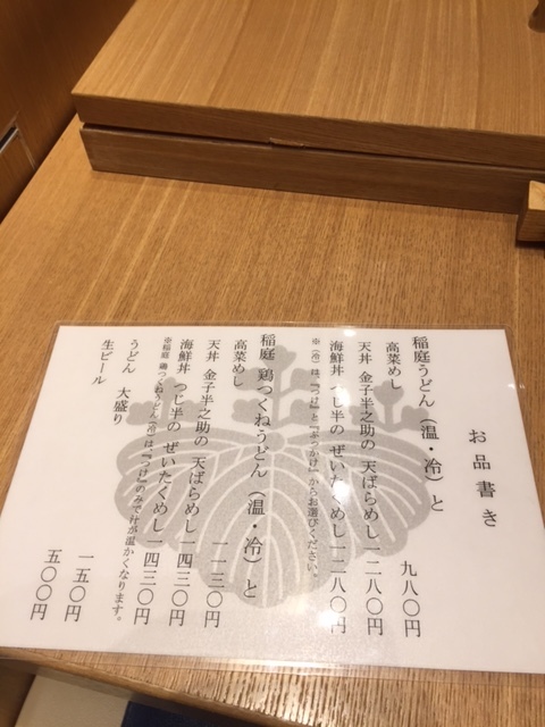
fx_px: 609
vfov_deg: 61.7
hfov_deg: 48.2
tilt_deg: -54.6
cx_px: 272
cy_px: 364
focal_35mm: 29
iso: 32
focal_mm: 4.15
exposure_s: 1/33
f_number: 2.2
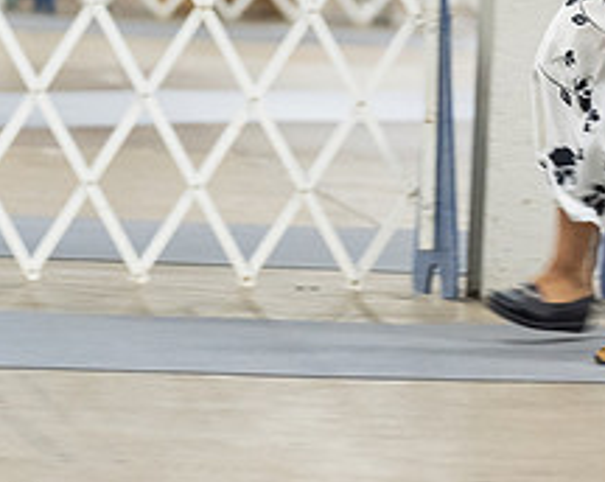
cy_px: -53
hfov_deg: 4.9
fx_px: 7096
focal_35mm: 397
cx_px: 629
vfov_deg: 3.9
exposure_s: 1/160
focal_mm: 135
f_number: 2.8
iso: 2500
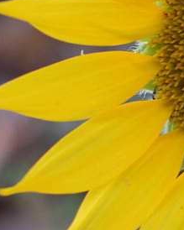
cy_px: 61
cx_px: 355
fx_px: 2132
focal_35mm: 313
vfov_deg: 6.2
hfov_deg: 4.9
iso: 500
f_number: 4.8
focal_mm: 38
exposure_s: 1/60
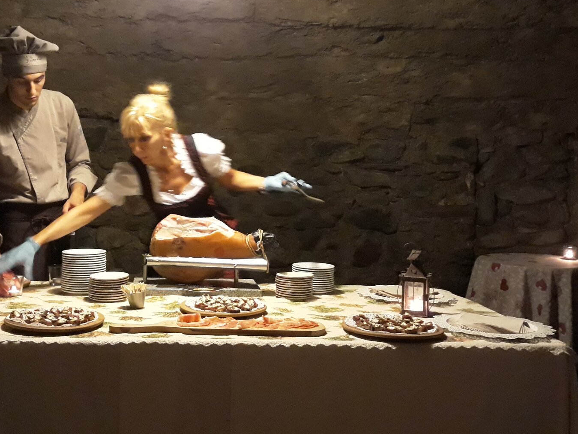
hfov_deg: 45.2
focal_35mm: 41
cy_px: 221
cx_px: 202
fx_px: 685
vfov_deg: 35.1
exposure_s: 1/10
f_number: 1.7
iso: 800
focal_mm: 3.71
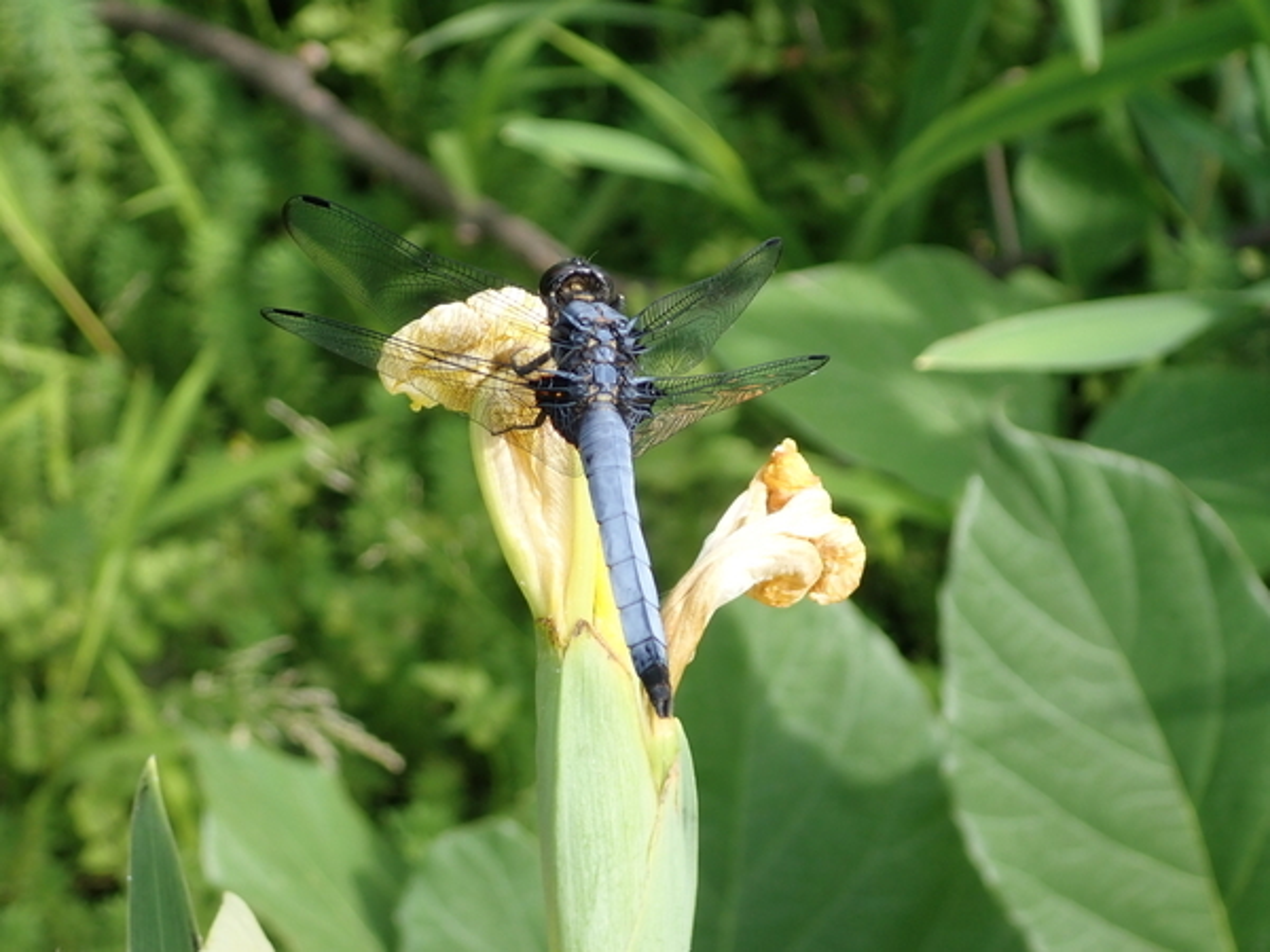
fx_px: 3339
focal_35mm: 91
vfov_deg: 16.2
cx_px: 635
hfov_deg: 21.5
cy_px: 476
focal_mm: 16.48
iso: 200
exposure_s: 1/100
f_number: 4.7
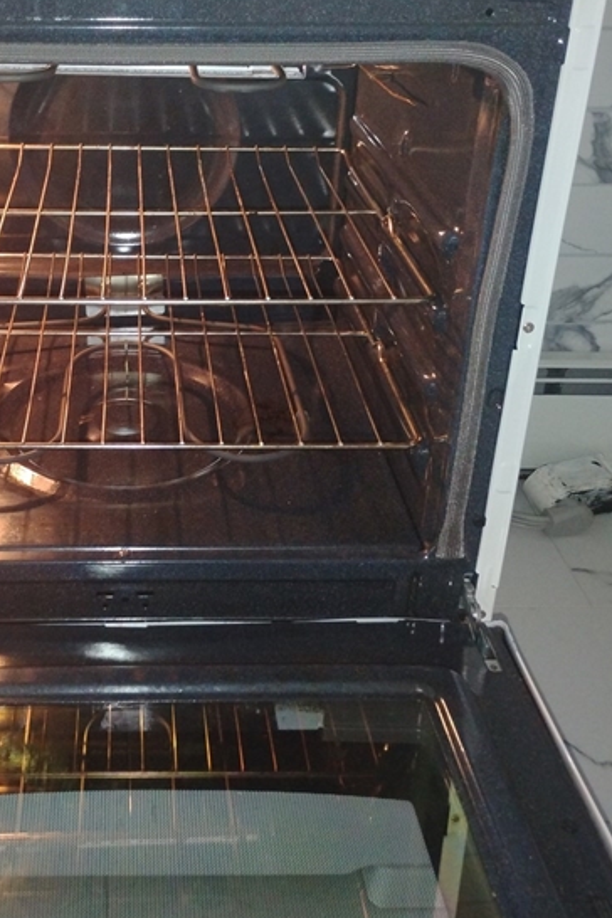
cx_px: 146
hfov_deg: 32.0
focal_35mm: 41
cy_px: 318
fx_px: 1045
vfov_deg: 46.8
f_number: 1.8
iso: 1056
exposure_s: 1/40
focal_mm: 4.26
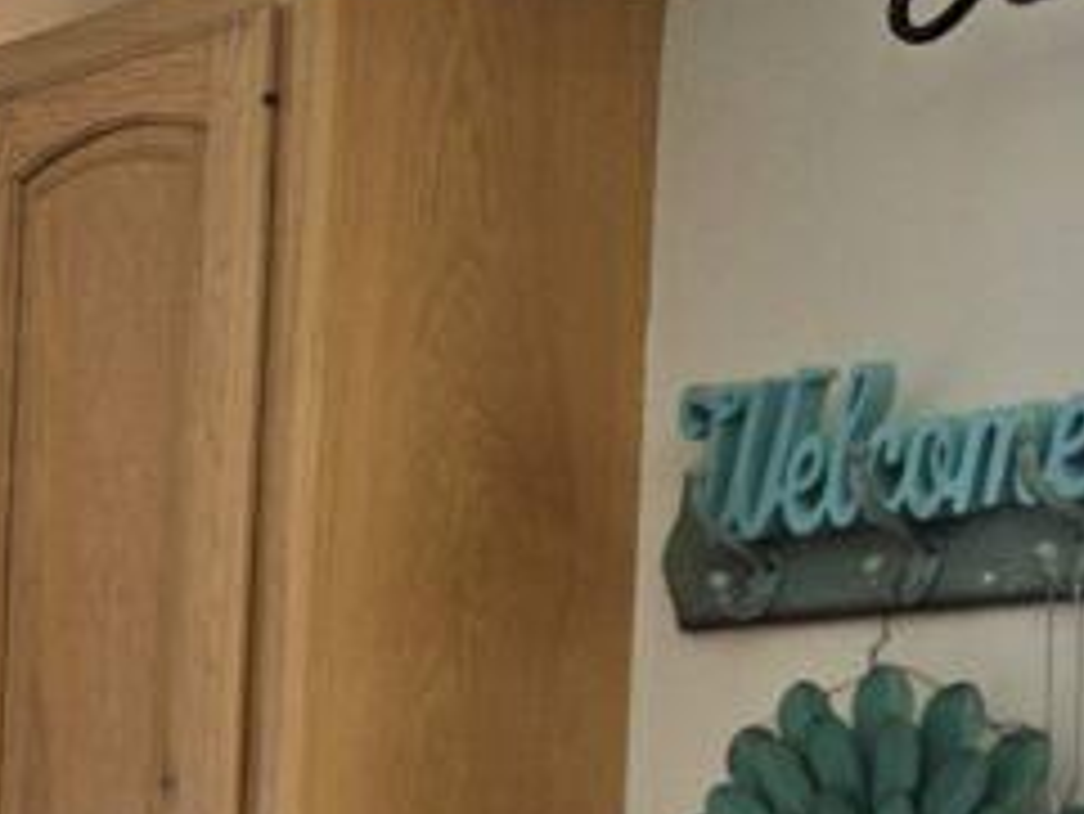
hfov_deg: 13.2
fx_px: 3979
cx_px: -1163
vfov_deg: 11.1
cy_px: 1322
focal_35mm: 127
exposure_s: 1/120
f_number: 1.8
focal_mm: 5.4
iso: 64
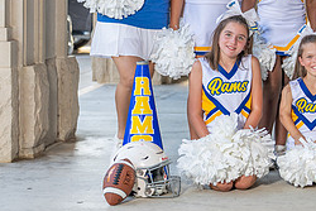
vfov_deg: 10.4
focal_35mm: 132
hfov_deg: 15.1
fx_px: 1159
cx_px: 366
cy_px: 29
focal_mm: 50
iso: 320
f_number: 2.5
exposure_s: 1/400
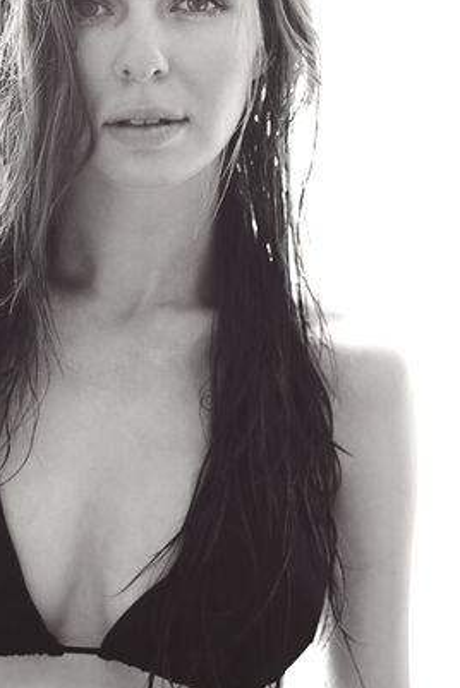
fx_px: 1603
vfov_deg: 24.2
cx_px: 112
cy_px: 292
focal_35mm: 84
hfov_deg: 16.2
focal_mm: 35
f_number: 4
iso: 450
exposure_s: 1/60
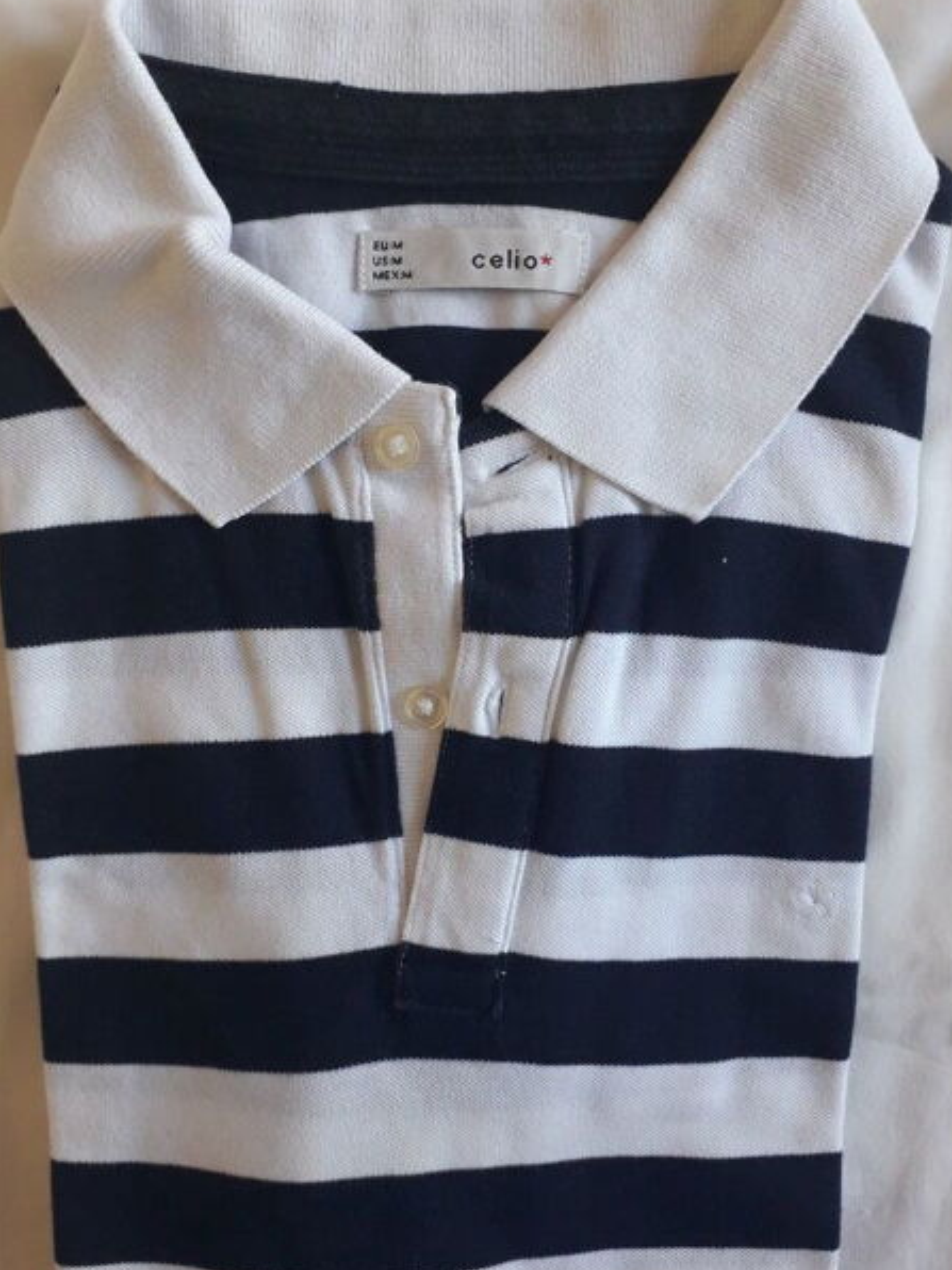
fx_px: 1063
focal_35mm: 29
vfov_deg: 61.7
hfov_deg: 48.2
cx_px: 473
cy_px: 648
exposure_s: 1/50
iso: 80
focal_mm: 3.6
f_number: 1.9
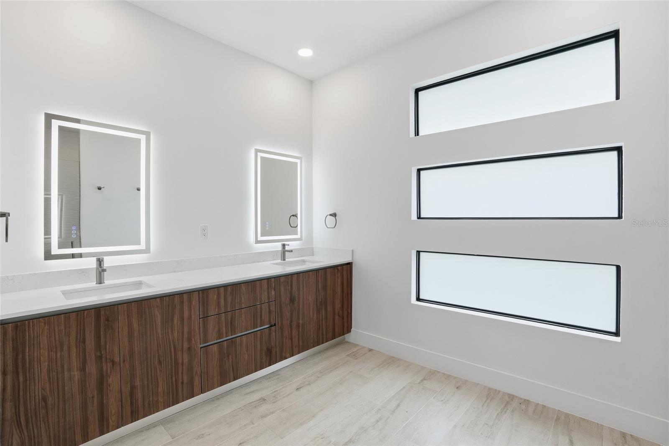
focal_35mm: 16
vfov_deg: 73.7
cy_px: 223
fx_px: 297
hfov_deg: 96.7
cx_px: 334
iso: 400
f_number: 9
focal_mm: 16
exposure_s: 1/500
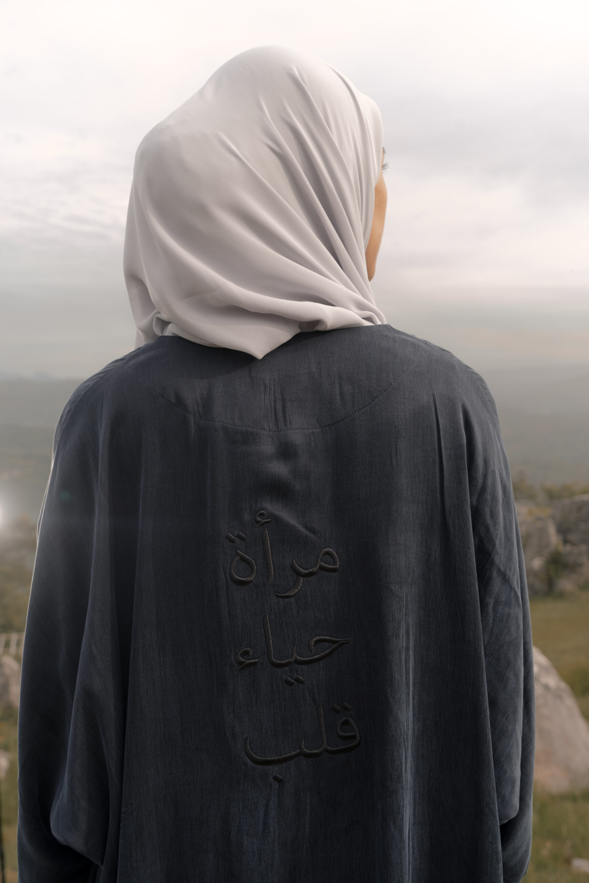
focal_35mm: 32
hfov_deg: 41.1
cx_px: 294
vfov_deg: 58.7
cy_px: 442
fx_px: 785
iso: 200
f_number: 6.3
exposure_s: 1/125
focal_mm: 32
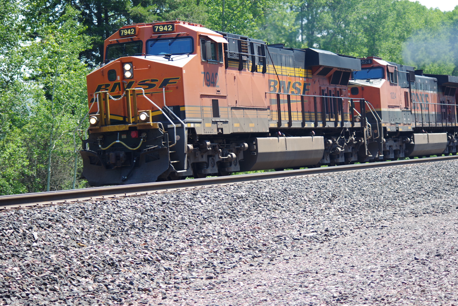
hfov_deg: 19.5
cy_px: 153
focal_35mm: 105
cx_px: 229
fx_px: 1336
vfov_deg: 13.0
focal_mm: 70
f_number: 4.5
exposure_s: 1/200
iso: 100
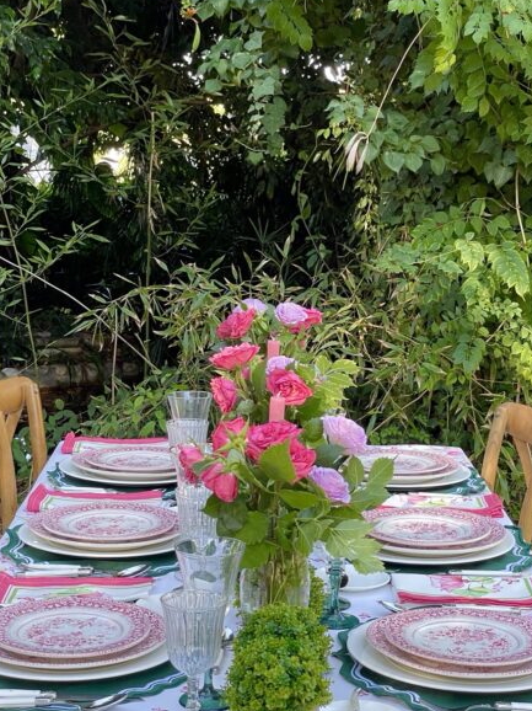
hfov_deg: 20.4
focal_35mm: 72
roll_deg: -0.6
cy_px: 321
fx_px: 1476
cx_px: 260
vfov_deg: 27.0
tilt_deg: -6.5
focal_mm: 6
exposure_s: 1/99
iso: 64
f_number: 2
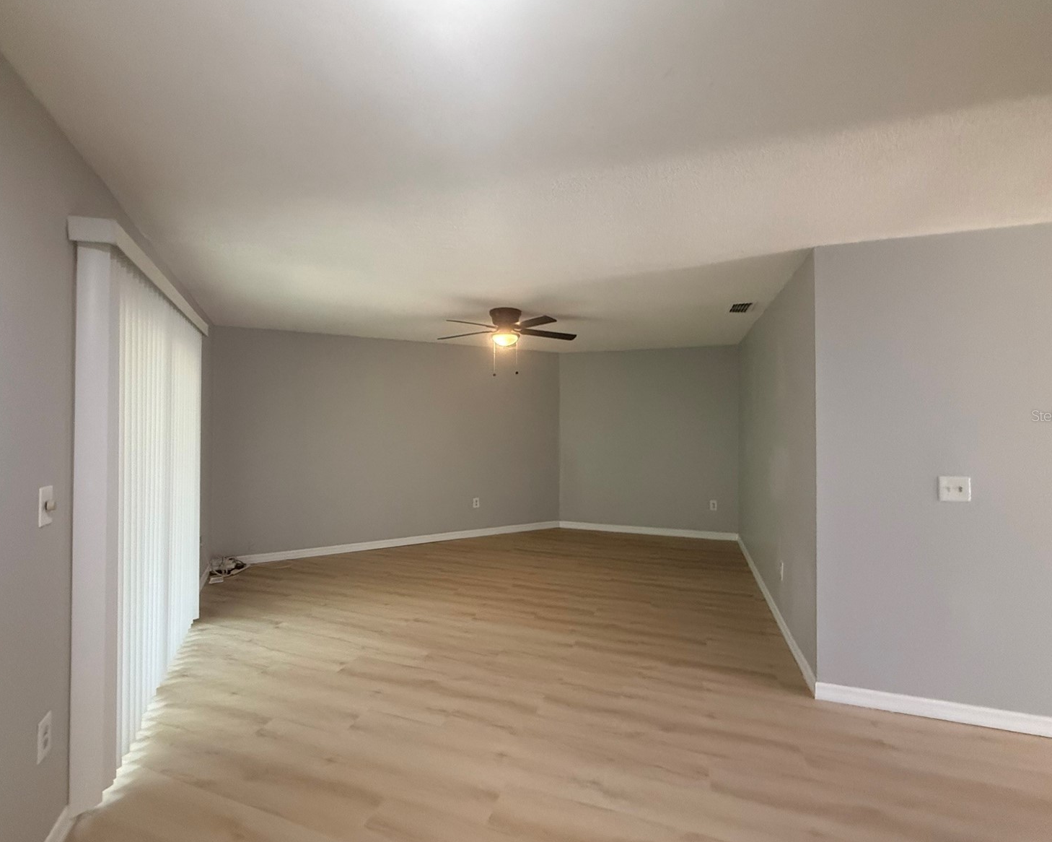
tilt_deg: +1.7
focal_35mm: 15
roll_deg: +0.1
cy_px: 415
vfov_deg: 84.0
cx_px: 522
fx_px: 467
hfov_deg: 96.8
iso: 500
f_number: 2.2
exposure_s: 1/120
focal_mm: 2.22
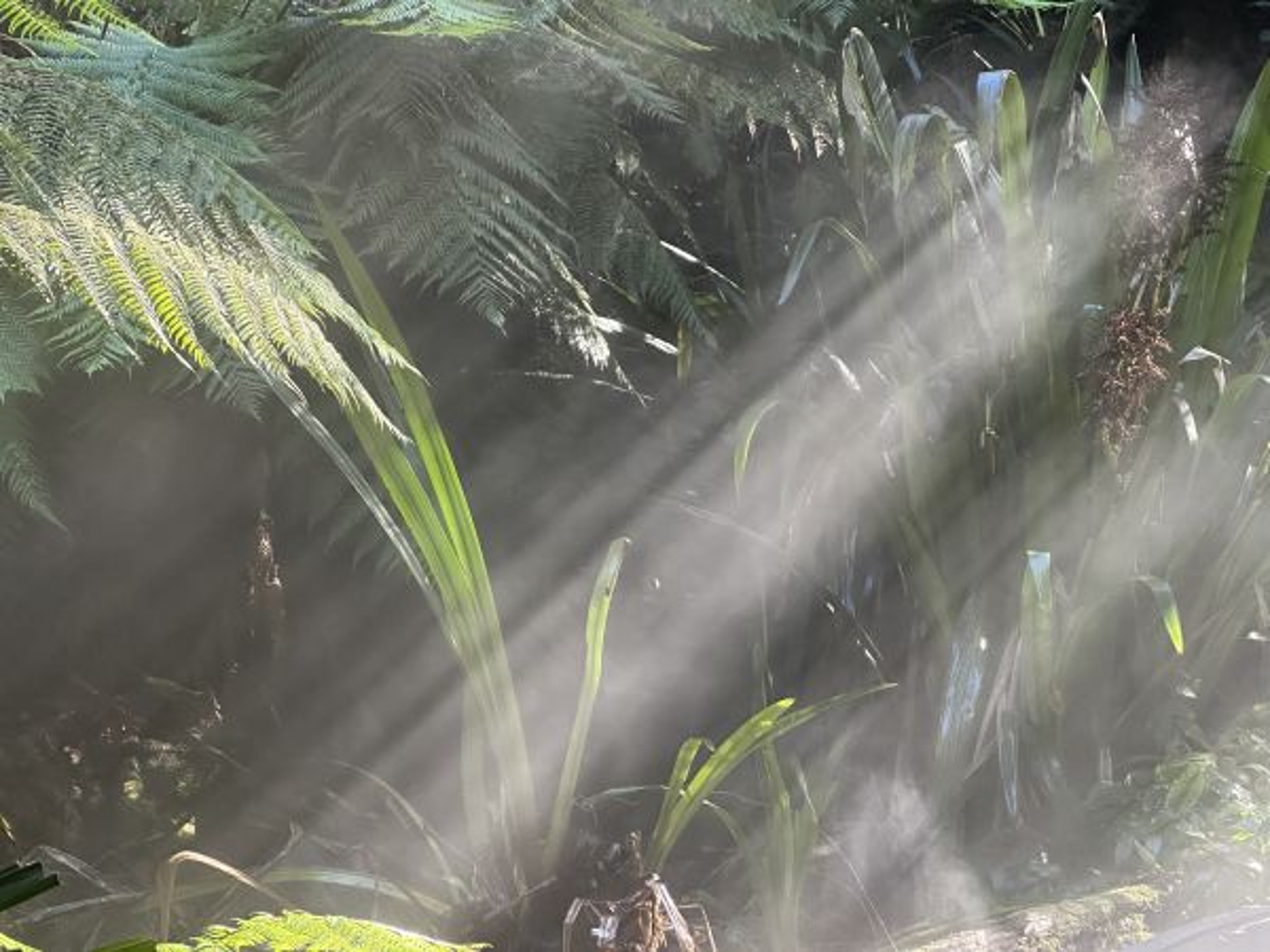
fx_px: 2825
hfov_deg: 25.3
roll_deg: +0.9
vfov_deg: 19.1
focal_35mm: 77
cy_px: 476
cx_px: 635
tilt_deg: +0.3
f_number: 2.8
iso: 250
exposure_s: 1/74
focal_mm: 9
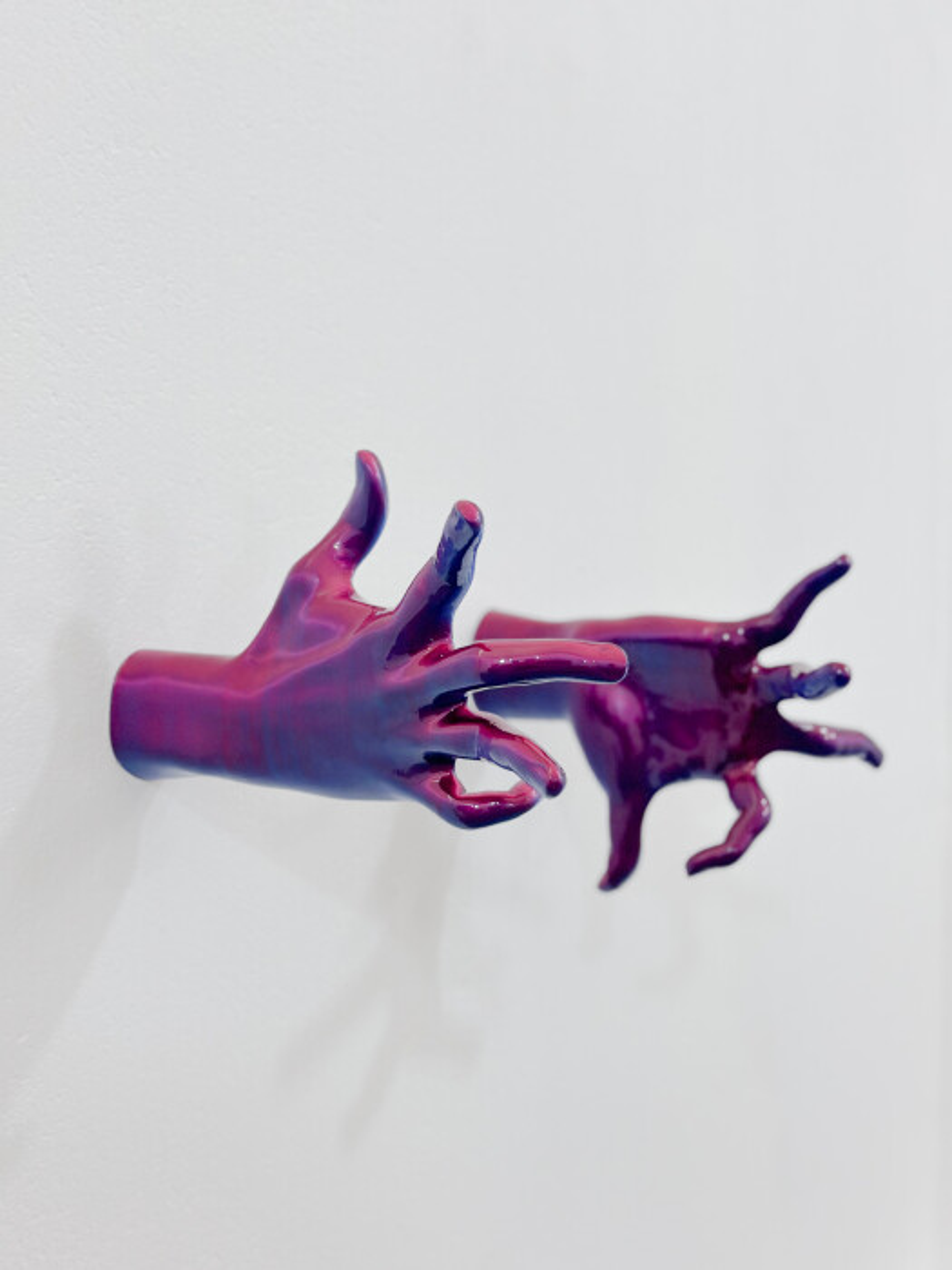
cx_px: 476
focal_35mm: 48
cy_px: 635
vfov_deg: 39.7
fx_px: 1760
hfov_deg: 30.3
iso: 100
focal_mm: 6.9
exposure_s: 1/100
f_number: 1.8
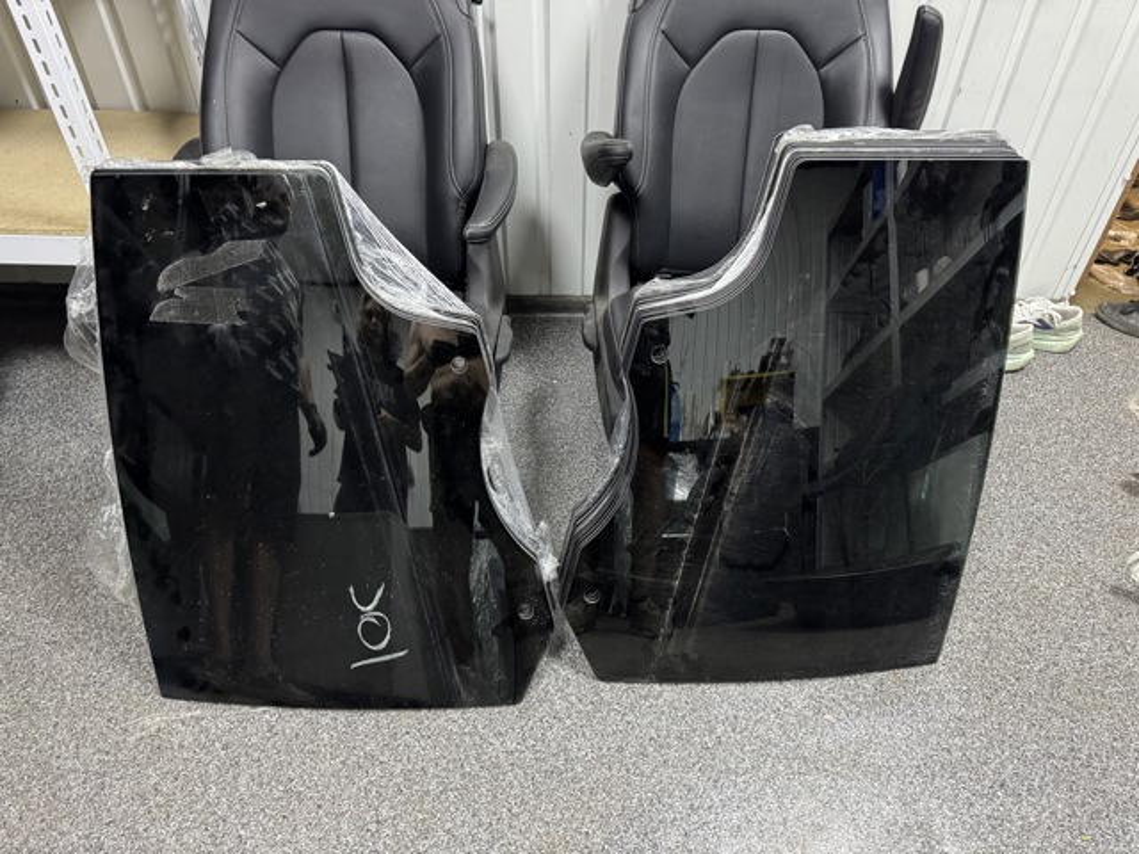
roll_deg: -0.6
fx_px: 790
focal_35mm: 24
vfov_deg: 56.8
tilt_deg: -41.7
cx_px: 570
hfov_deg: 71.6
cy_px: 427
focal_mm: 6.76
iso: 800
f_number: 1.78
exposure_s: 1/50
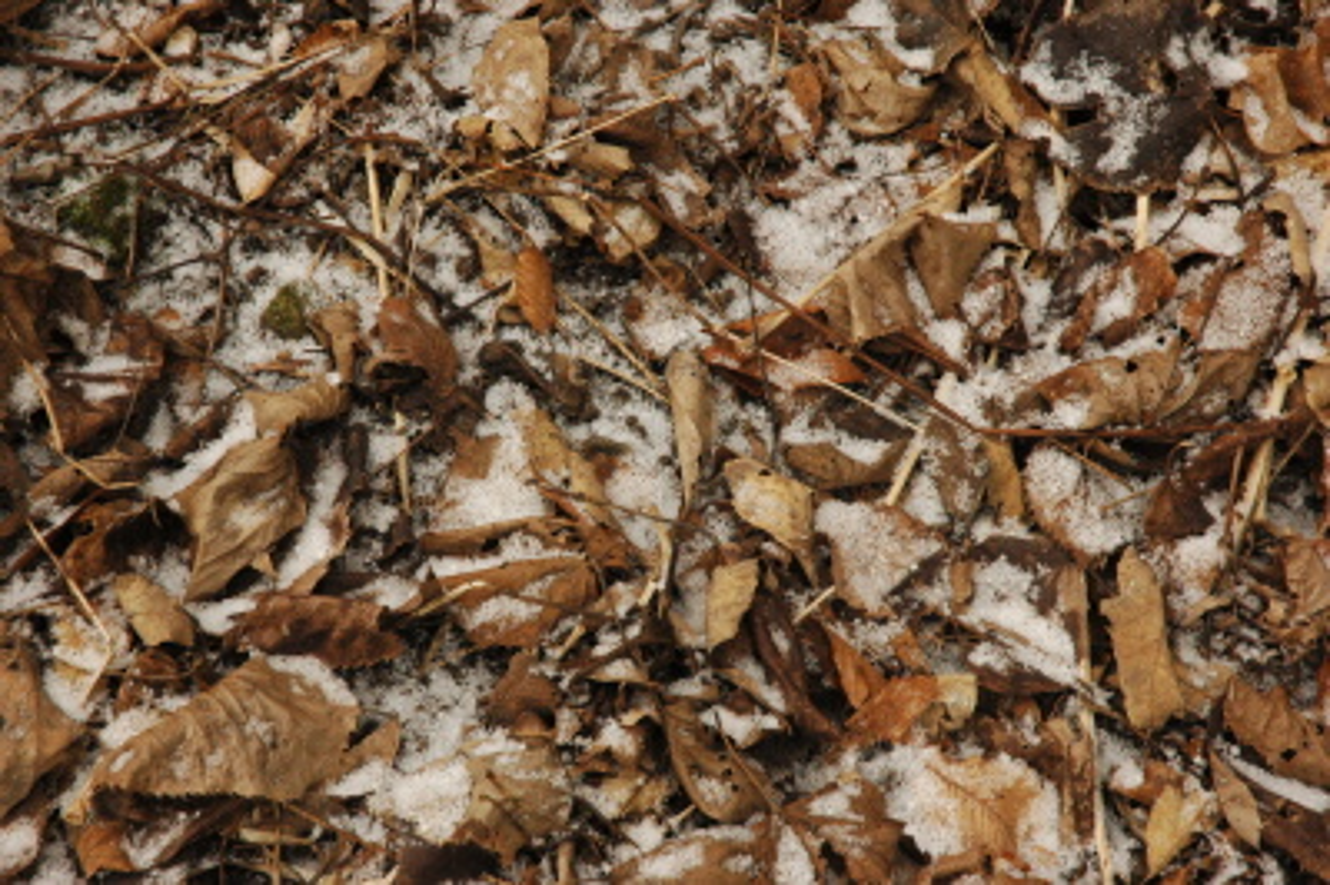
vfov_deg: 13.0
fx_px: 3876
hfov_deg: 19.5
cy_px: 442
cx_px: 665
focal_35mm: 105
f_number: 8
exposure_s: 1/250
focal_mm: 70
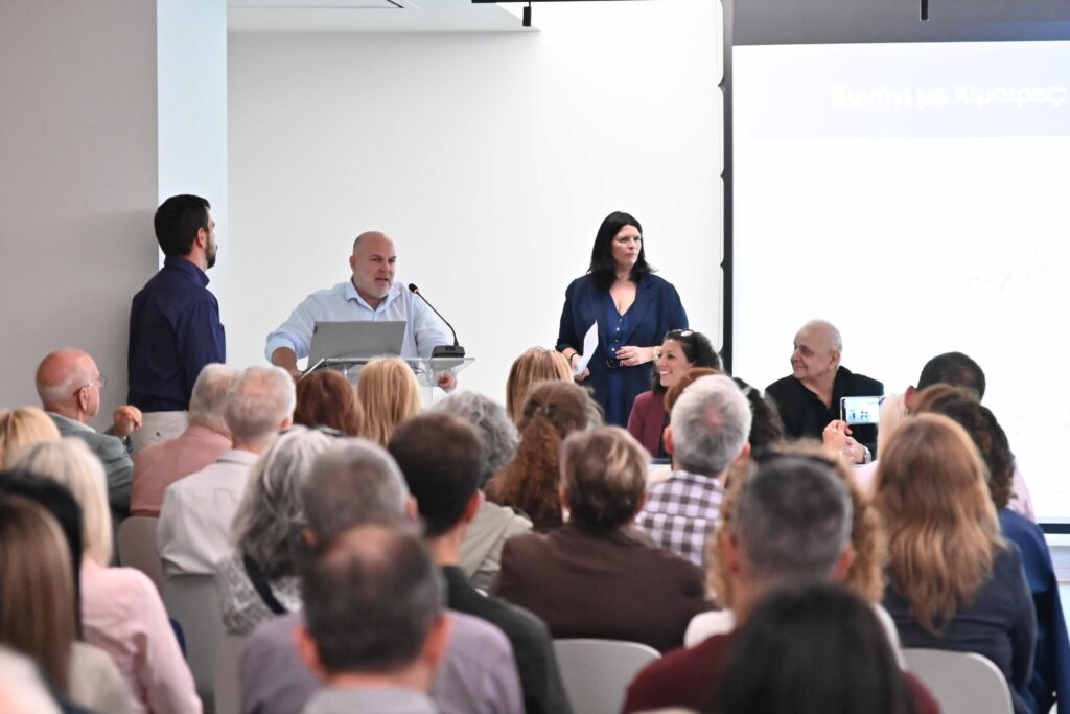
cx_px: 535
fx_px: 3121
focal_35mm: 105
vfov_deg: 13.0
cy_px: 357
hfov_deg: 19.5
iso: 5000
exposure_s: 1/100
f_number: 2.8
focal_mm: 70
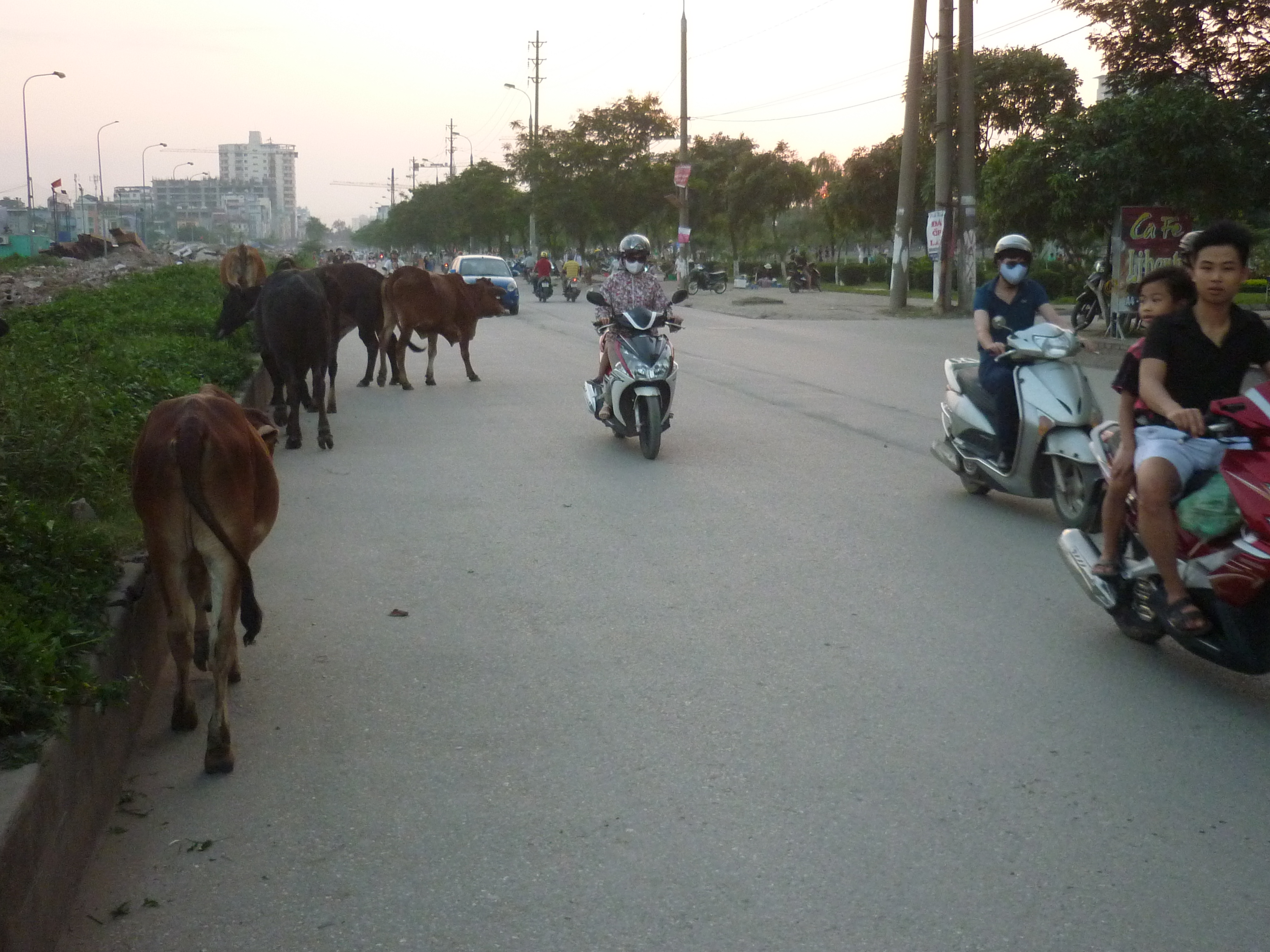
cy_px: 442
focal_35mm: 39
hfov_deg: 47.9
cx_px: 660
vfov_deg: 36.8
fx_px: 1431
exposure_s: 1/200
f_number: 2.8
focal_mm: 5.5
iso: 320
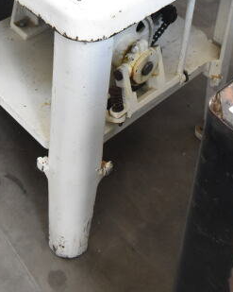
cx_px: 111
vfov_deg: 21.9
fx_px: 647
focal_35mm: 75
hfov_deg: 20.4
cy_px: -123
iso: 1600
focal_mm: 18
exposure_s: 1/200
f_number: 7.1
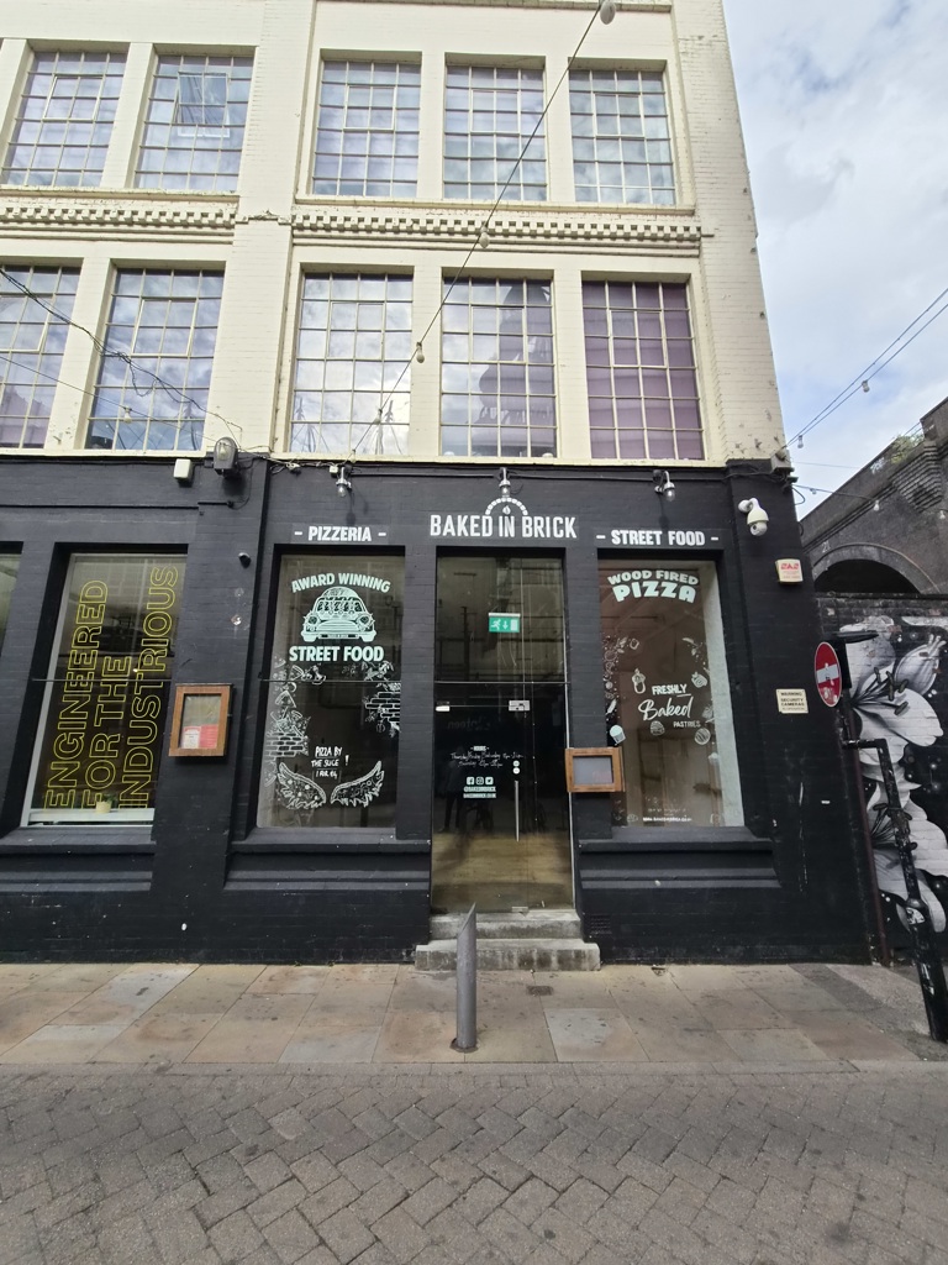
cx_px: 474
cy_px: 632
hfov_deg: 89.9
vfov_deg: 106.2
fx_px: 475
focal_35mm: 13
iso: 100
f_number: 2.2
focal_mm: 2.2
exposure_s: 1/3208
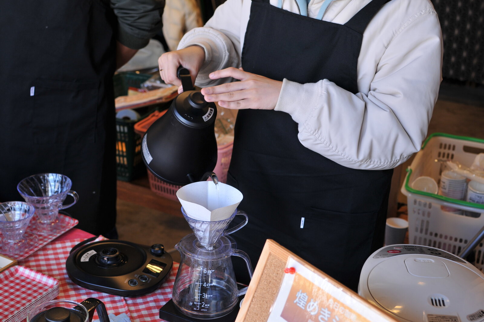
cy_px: 161
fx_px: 705
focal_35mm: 52
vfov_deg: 25.7
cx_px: 242
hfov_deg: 37.9
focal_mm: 35
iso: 200
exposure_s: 1/80
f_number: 4
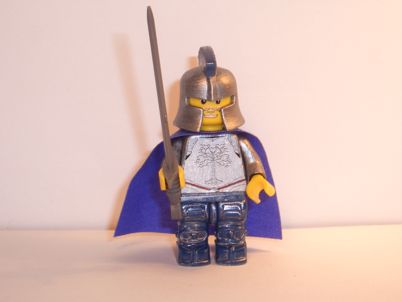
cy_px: 151
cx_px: 201
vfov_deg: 14.5
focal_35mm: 102
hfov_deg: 19.3
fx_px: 1185
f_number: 6.6
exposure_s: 1/80
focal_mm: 13.5
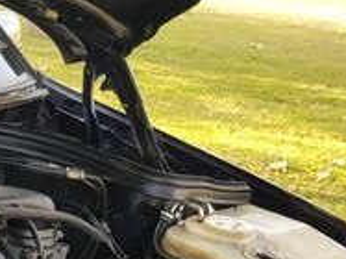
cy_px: 352
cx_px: -33
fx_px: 919
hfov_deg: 20.4
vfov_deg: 15.2
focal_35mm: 92
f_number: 1.7
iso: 40
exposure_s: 1/129
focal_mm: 4.2
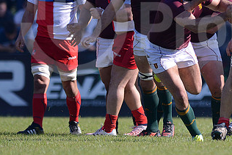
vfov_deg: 1.8
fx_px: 4977
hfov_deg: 2.7
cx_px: 200
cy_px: 24
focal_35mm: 772
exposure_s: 1/2000
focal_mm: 420
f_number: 4
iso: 400
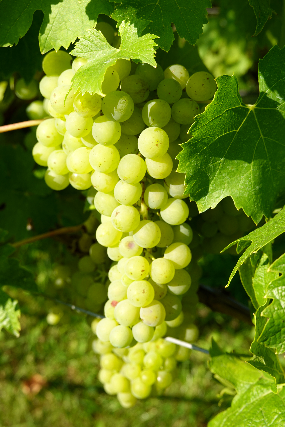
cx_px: 142
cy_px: 214
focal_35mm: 54
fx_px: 641
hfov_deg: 25.1
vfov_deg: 36.9
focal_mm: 19.84
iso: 100
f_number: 5
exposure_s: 1/200
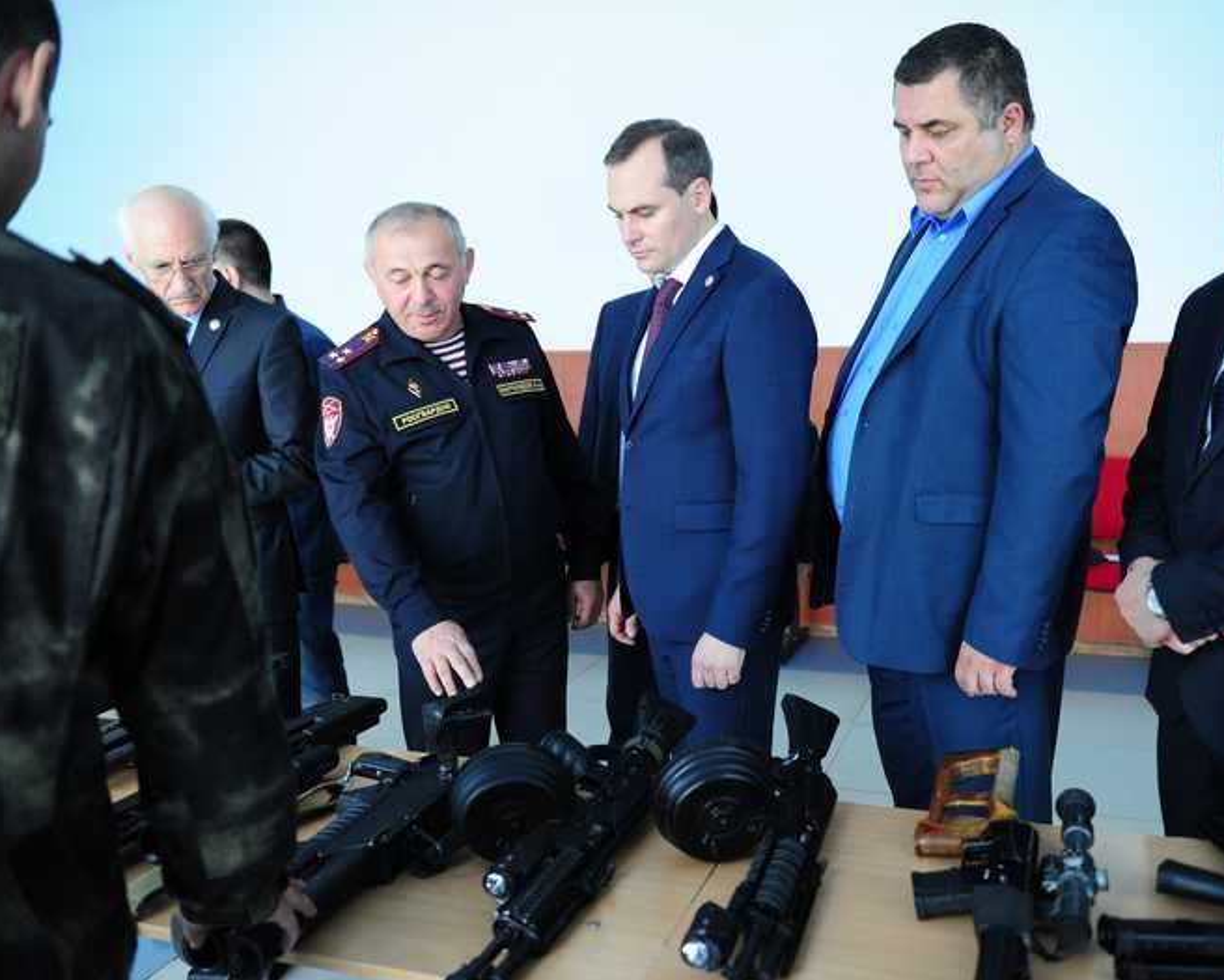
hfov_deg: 55.5
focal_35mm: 32
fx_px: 1159
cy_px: 495
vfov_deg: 45.8
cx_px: 675
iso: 1000
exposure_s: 1/320
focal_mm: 28
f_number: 3.2
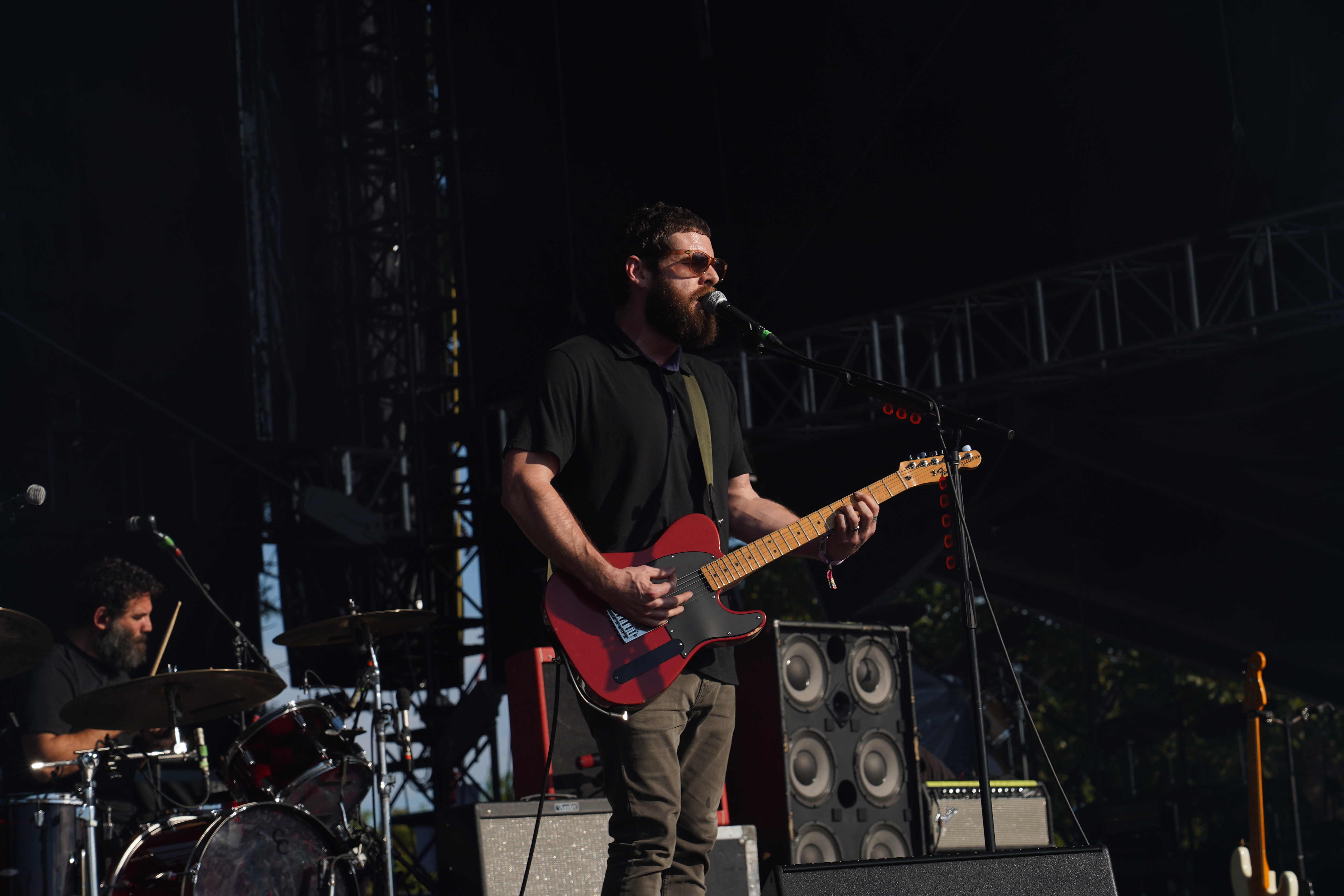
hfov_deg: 19.5
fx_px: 3920
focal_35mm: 105
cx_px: 672
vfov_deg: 13.0
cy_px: 448
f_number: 8
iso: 100
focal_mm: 105
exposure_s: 1/640
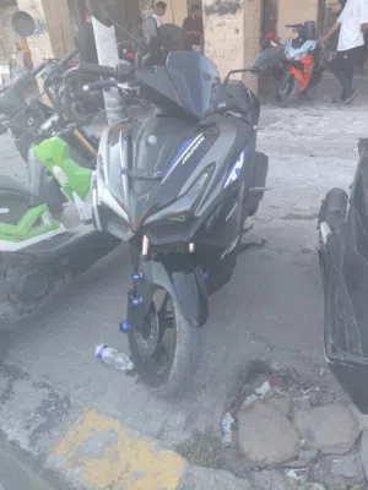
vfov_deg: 69.4
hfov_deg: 54.9
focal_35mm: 25
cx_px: 184
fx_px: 354
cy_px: 245
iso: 50
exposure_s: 1/135
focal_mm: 4.69
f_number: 1.8
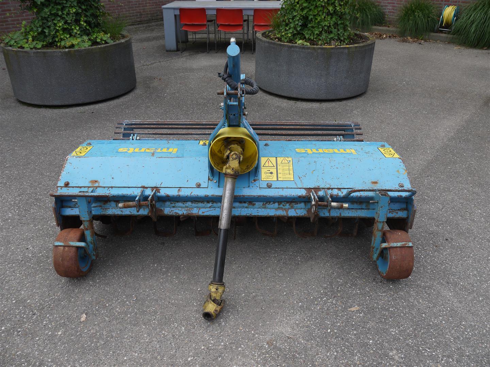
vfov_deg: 49.7
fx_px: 396
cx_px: 245
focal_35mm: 28
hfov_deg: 63.4
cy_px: 184
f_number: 5.6
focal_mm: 14
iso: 100
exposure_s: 1/200
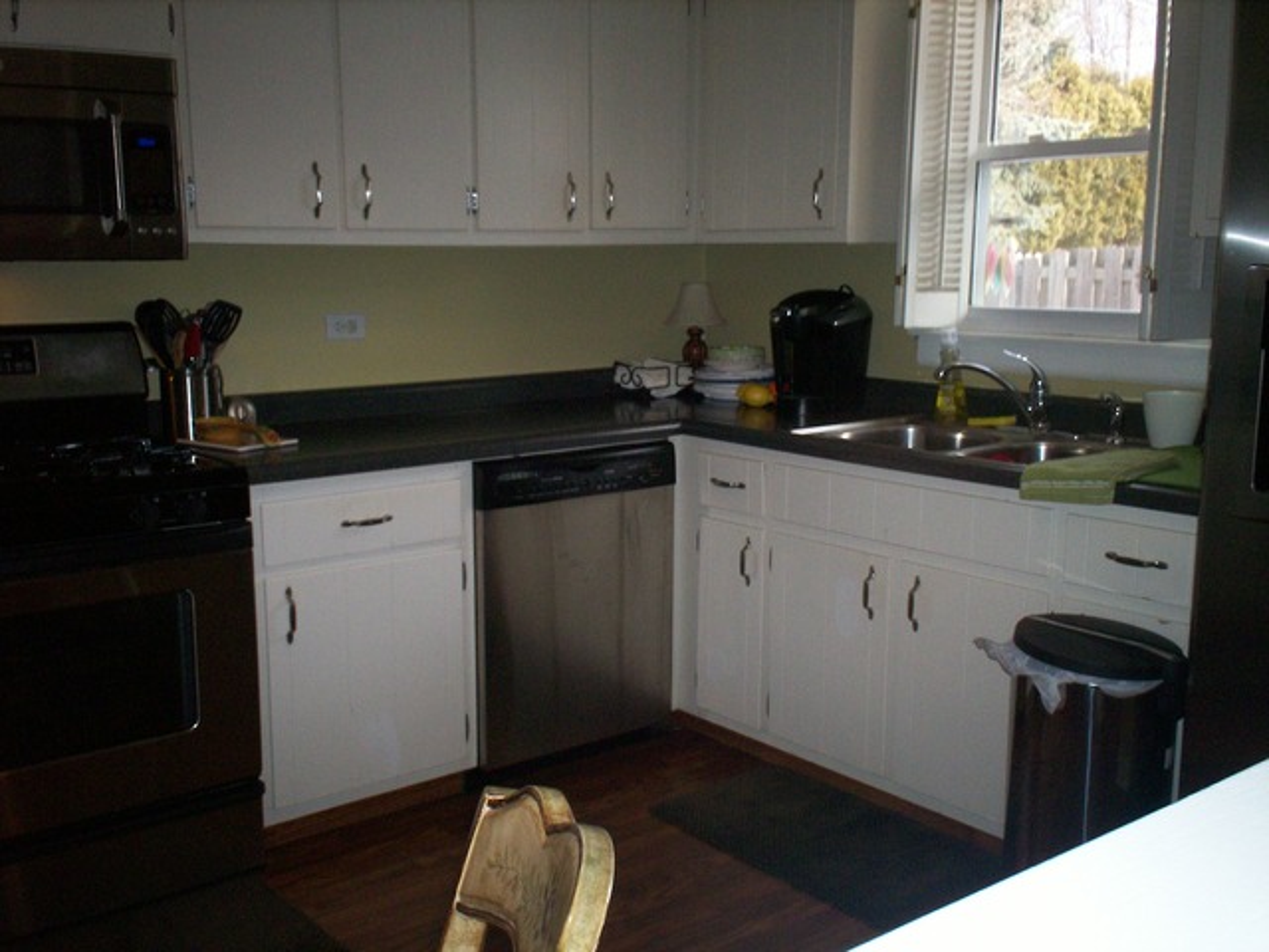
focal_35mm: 36
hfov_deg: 51.4
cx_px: 634
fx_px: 1320
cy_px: 476
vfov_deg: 39.7
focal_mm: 6
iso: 140
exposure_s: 1/60
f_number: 4.5
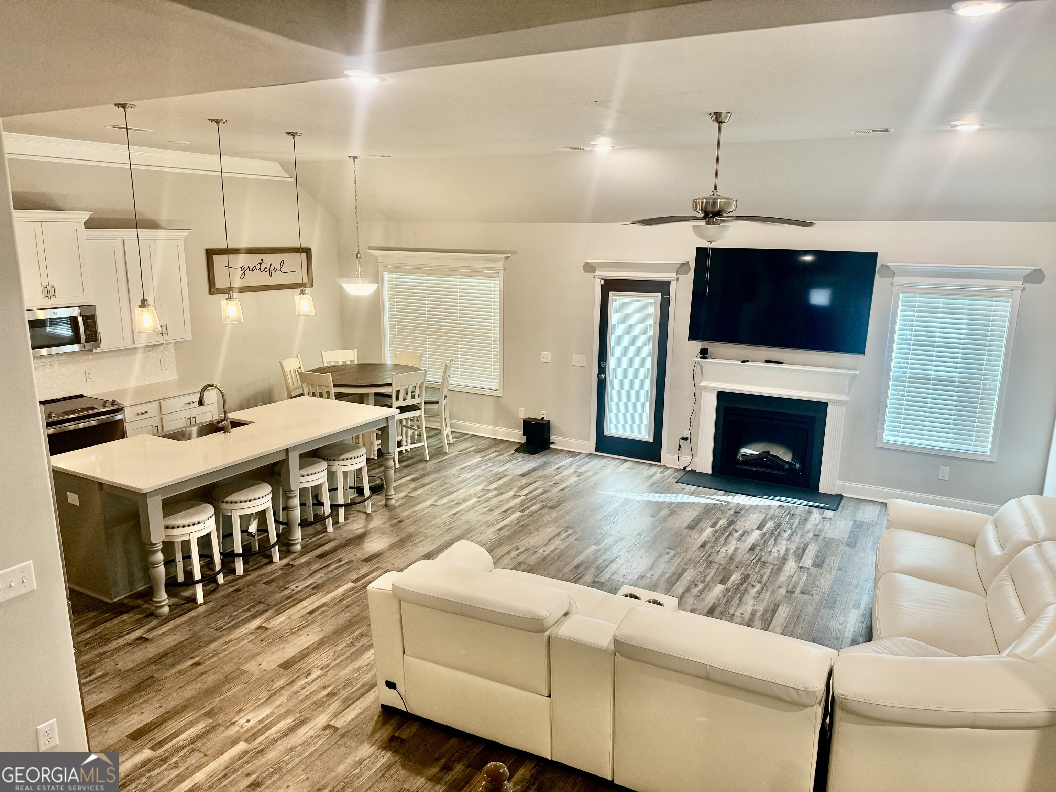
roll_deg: -1.0
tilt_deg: -12.7
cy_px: 396
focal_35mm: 24
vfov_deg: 56.8
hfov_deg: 71.6
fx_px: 732
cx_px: 528
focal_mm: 6.76
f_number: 1.78
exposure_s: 1/60
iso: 200
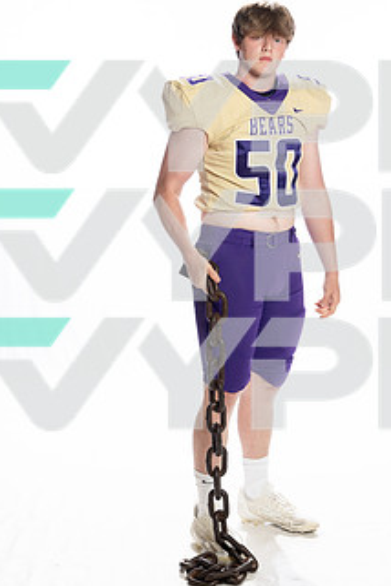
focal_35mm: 70
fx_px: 1140
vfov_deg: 28.8
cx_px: 234
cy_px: 246
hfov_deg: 19.4
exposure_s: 1/250
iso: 800
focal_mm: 50
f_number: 8
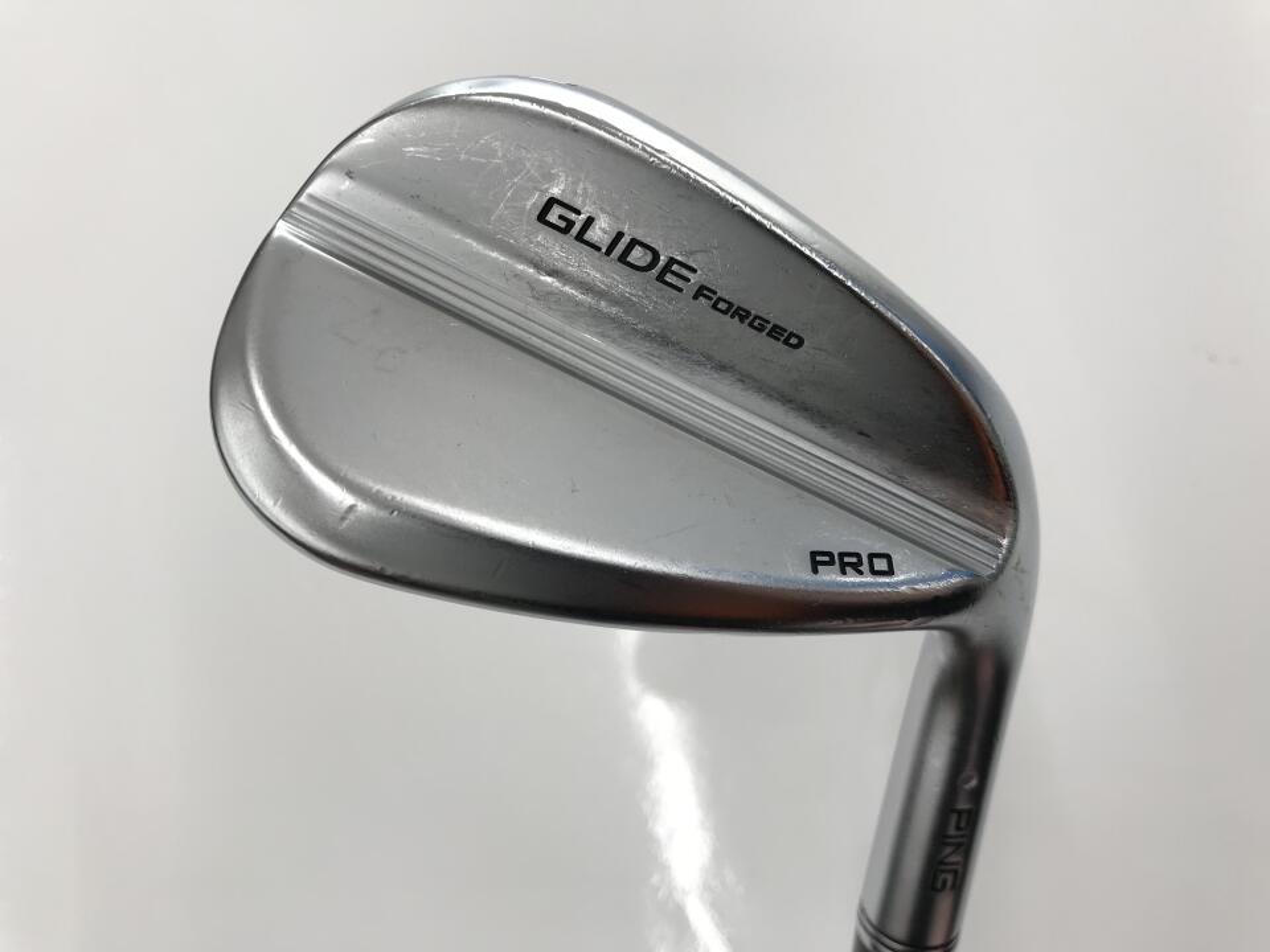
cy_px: 476
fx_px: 1027
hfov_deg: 63.4
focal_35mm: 28
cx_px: 635
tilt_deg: -70.3
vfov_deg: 49.7
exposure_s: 1/120
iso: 25
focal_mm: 3.99
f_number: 1.8
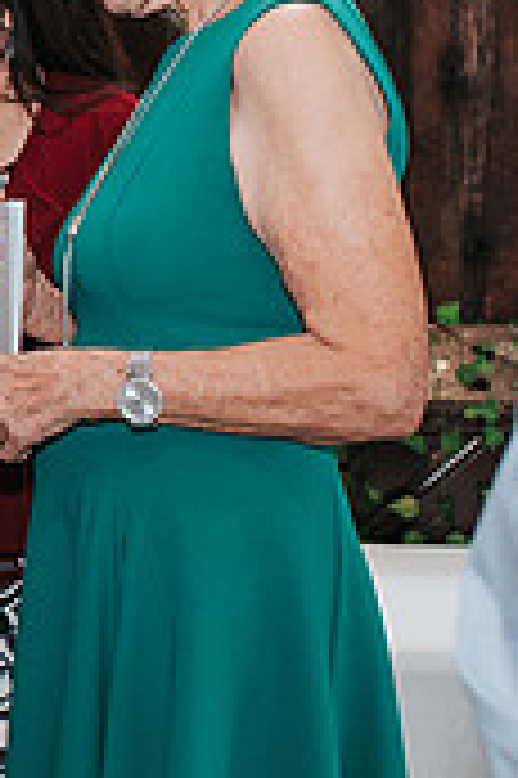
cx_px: -573
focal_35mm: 137
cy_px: 405
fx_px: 2963
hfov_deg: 9.3
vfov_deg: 15.0
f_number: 3.2
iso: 1000
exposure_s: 1/200
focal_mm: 35
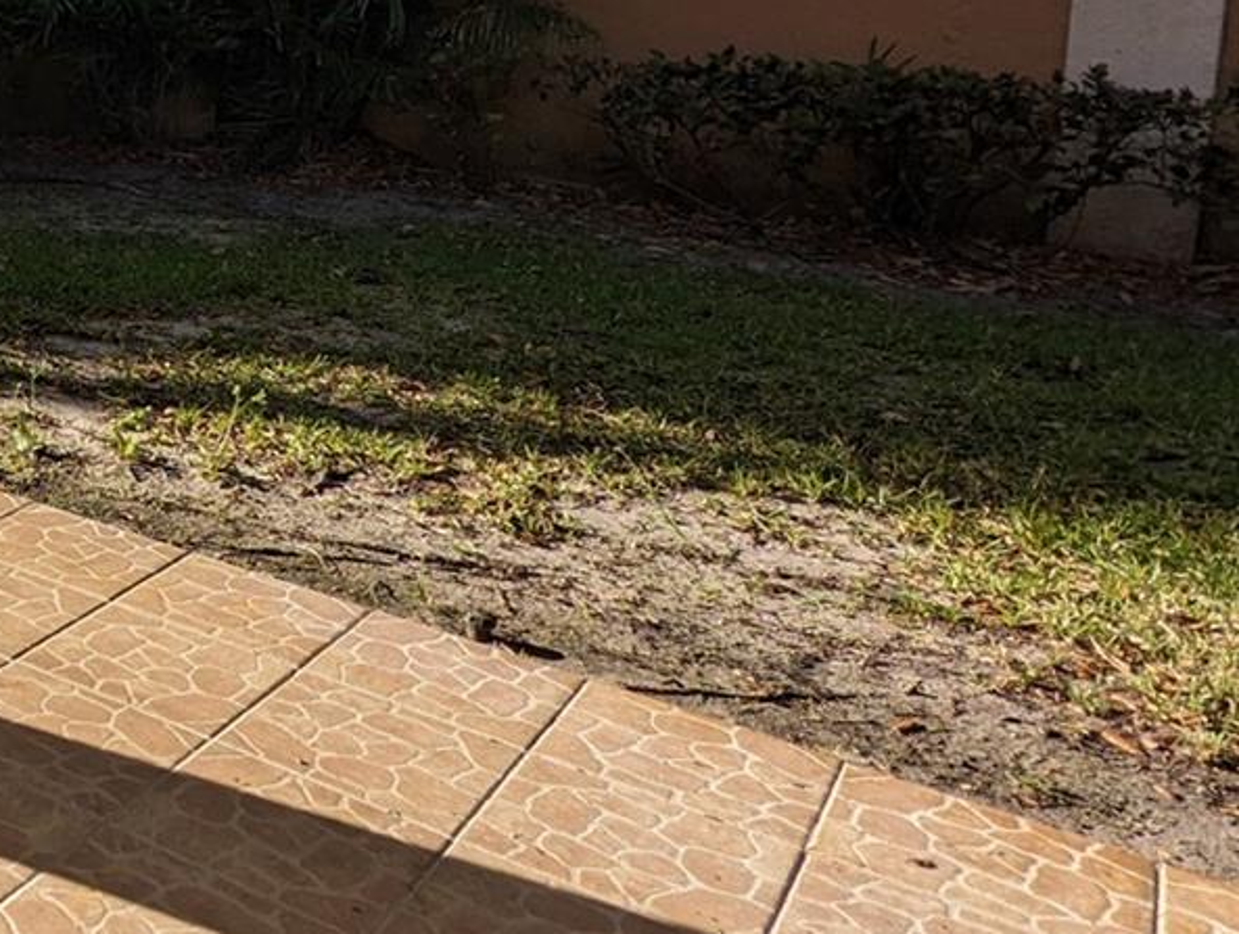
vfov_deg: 31.7
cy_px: 48
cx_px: -422
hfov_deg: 31.8
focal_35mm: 43
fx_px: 1542
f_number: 2.2
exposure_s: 1/2119
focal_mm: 2.35
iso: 35
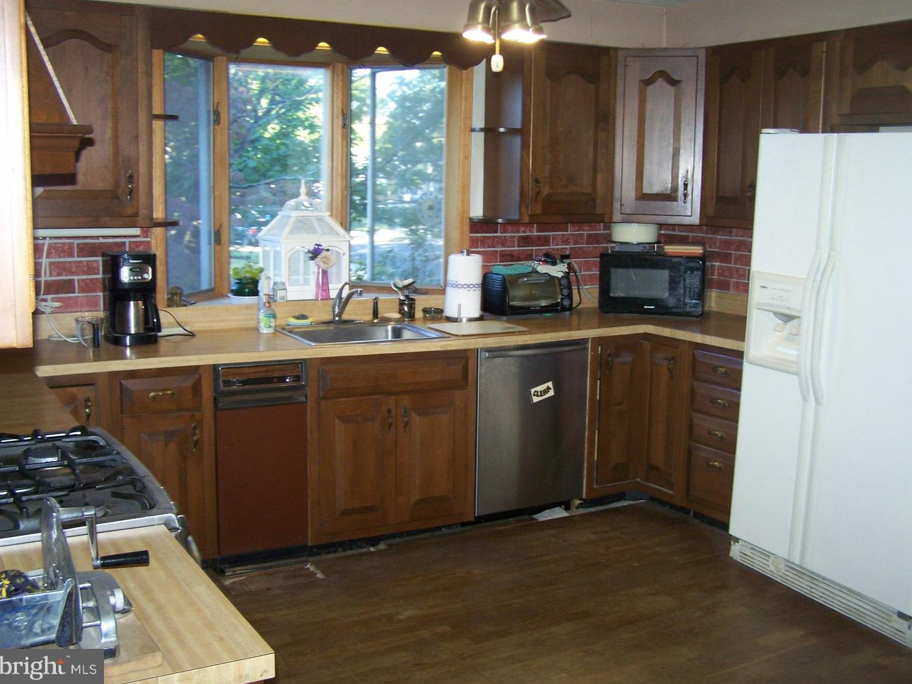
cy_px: 335
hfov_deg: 47.9
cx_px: 458
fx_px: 1027
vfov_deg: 36.8
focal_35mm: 39
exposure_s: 1/60
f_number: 2.8
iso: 160
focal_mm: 6.3
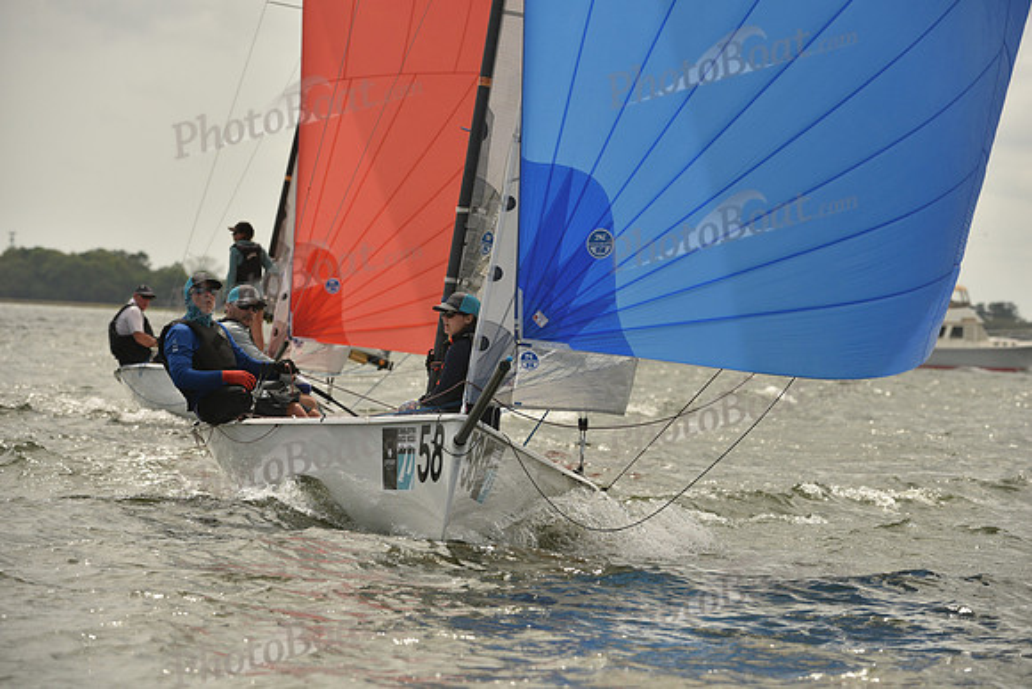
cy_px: 344
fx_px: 6308
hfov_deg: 9.4
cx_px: 516
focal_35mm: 220
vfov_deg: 6.2
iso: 320
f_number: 7.1
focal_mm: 220
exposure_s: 1/1600
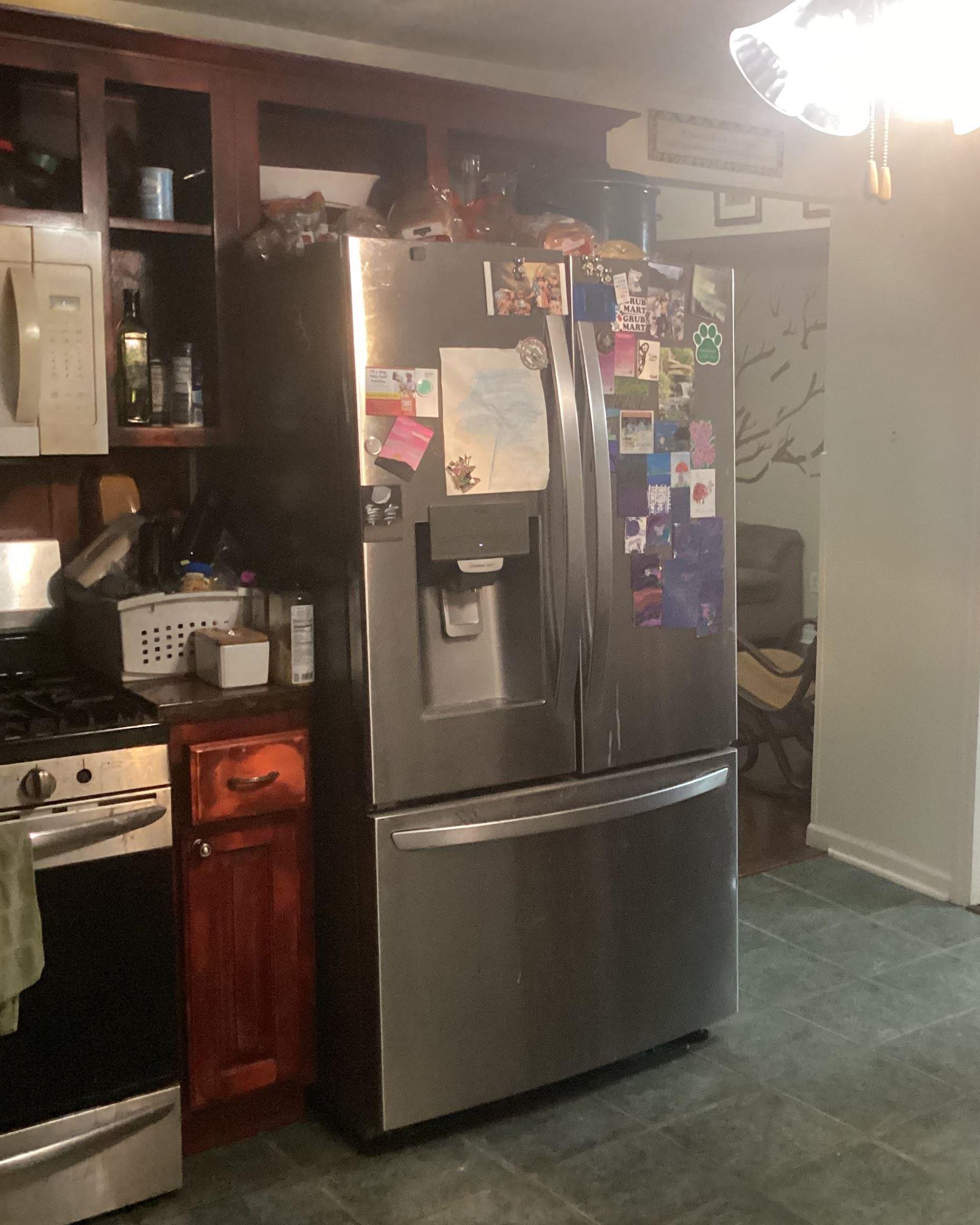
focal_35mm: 41
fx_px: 1486
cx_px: 723
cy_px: 611
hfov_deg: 35.7
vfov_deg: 44.8
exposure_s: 1/40
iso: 400
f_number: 2.4
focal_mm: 3.3
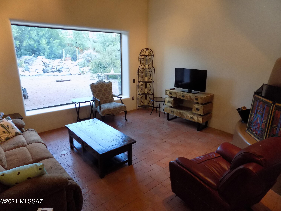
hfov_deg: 73.9
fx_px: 187
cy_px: 106
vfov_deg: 58.9
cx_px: 140
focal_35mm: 23
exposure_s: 1/30
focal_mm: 4
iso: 320
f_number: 3.1
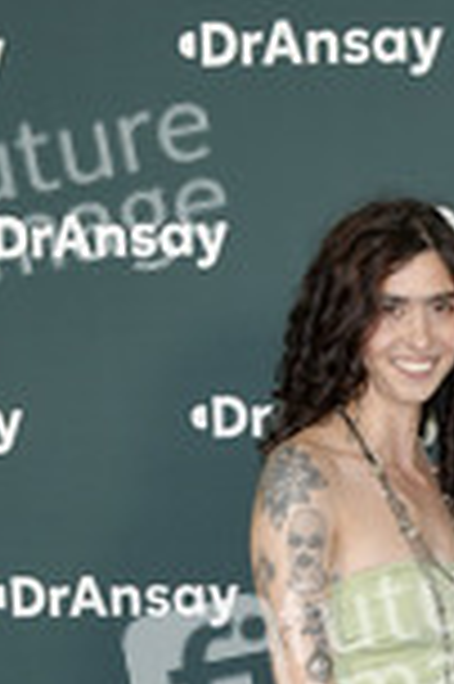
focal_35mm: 92
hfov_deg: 14.5
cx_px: 485
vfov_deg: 20.3
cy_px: 886
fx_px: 1744
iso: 1250
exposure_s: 1/250
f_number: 6.3
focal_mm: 35
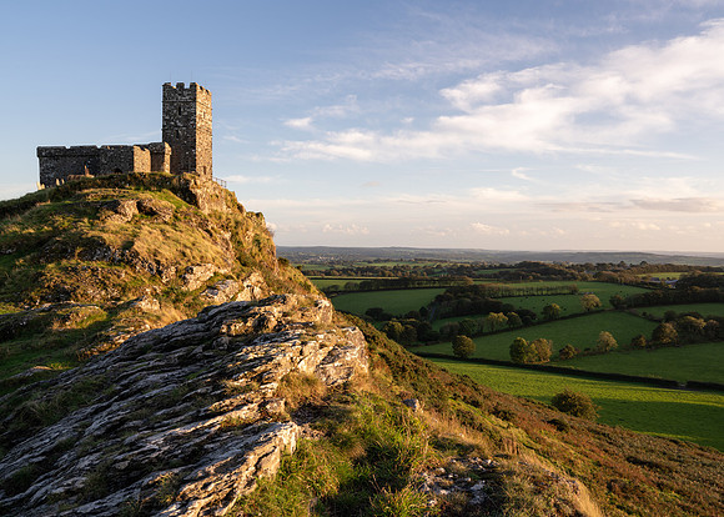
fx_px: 624
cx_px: 362
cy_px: 258
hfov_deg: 60.2
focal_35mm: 30
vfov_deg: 45.0
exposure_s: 1/10
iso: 100
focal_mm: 29
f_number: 11
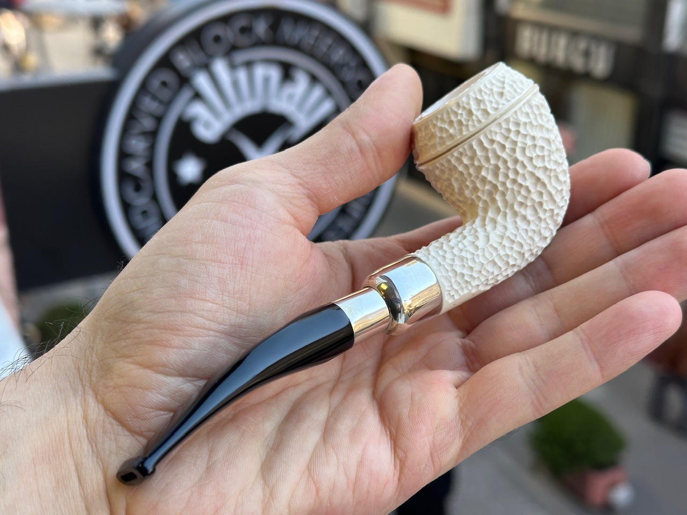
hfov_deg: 39.7
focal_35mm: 48
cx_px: 344
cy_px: 258
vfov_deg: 30.3
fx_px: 953
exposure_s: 1/229
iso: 50
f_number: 1.78
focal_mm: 6.86
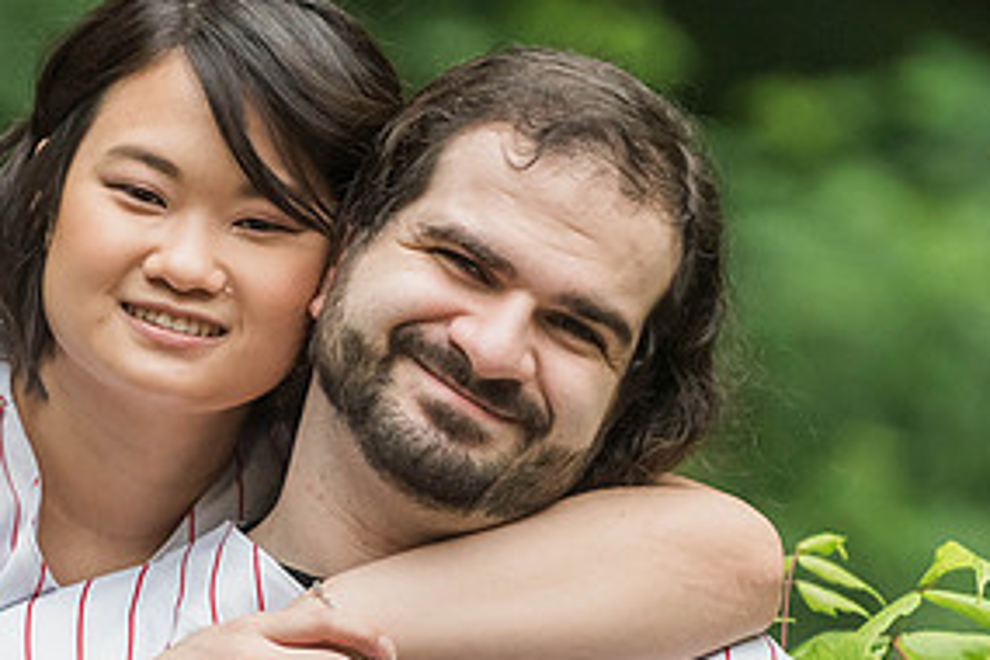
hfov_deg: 5.1
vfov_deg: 3.4
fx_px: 11027
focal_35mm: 401
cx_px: 327
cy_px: 474
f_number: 4
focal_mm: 190
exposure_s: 1/1600
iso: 2000
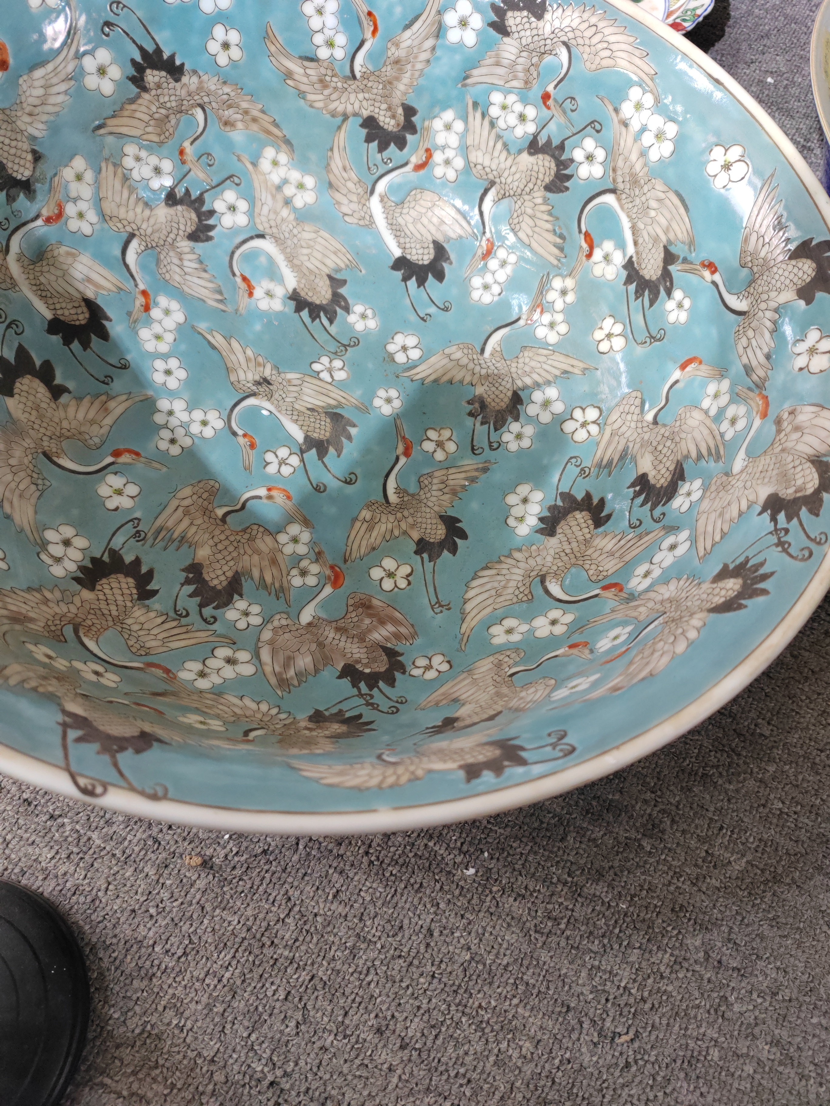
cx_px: 415
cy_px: 553
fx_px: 863
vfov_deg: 65.3
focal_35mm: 27
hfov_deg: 51.4
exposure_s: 1/100
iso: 2000
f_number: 1.8
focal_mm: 6.14
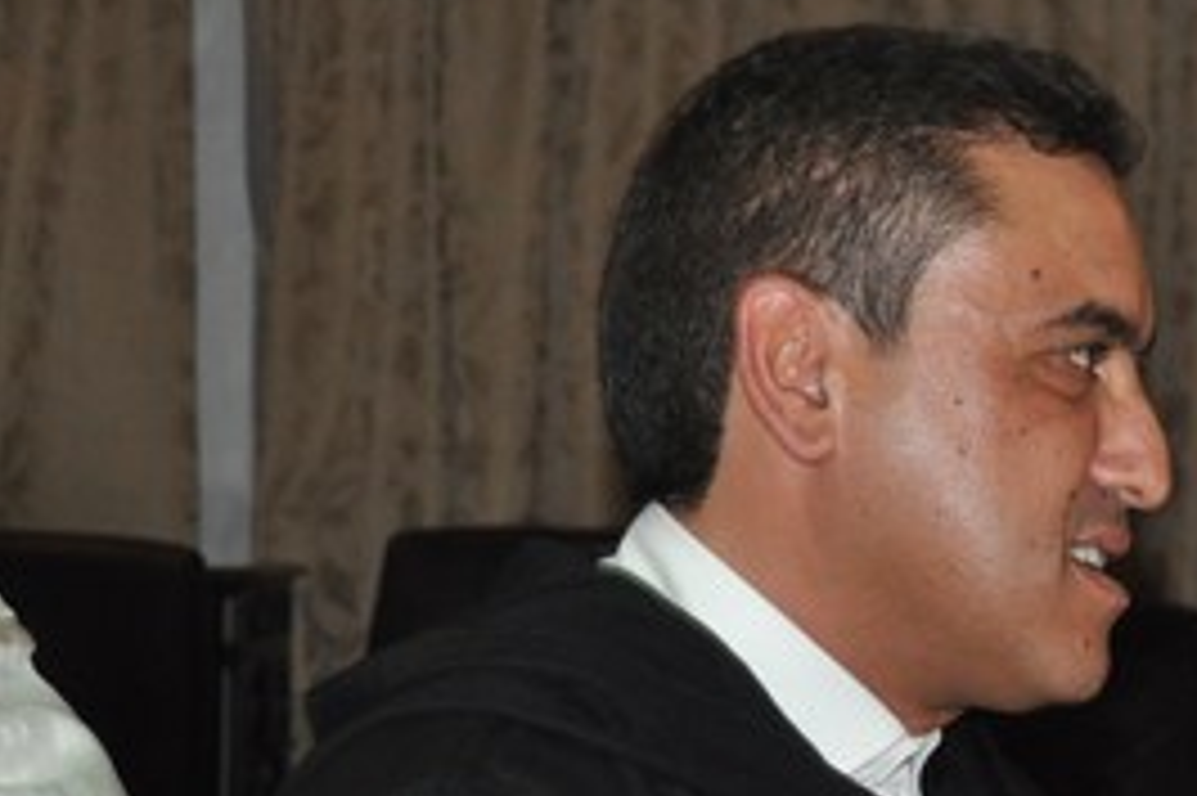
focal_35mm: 162
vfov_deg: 8.4
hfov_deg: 12.4
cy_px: 650
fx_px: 5390
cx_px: 1359
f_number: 5.3
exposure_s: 1/60
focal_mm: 45
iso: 800
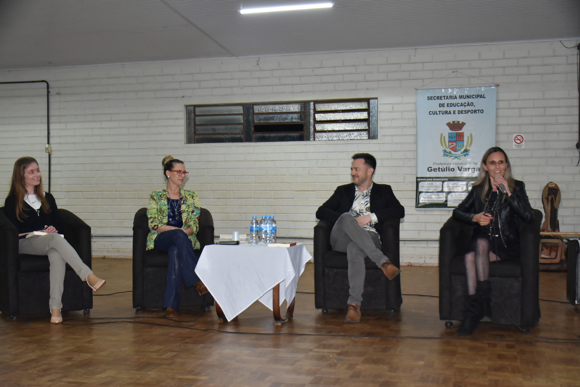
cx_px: 290
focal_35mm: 45
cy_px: 194
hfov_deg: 43.6
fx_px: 726
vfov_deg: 29.9
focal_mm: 30
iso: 1000
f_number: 4
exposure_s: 1/60
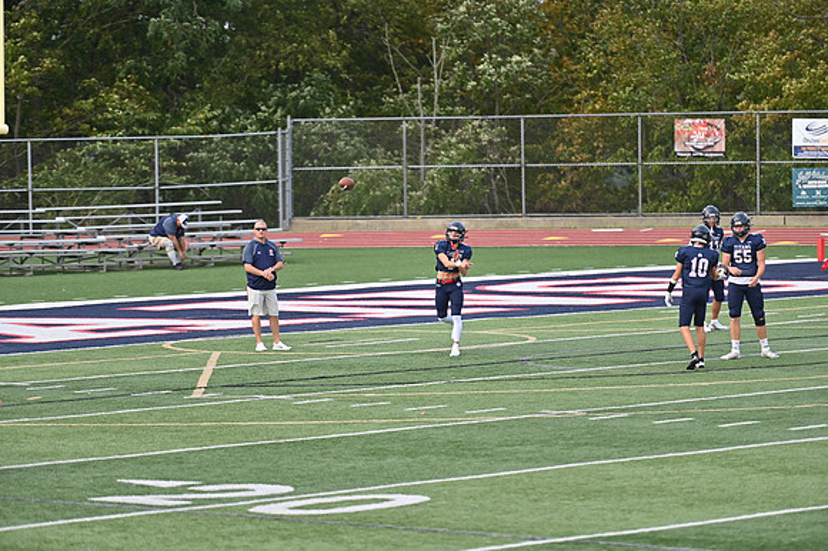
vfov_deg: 6.9
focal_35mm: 200
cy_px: 276
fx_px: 4597
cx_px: 414
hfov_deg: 10.3
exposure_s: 1/2000
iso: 400
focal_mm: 200
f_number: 3.5
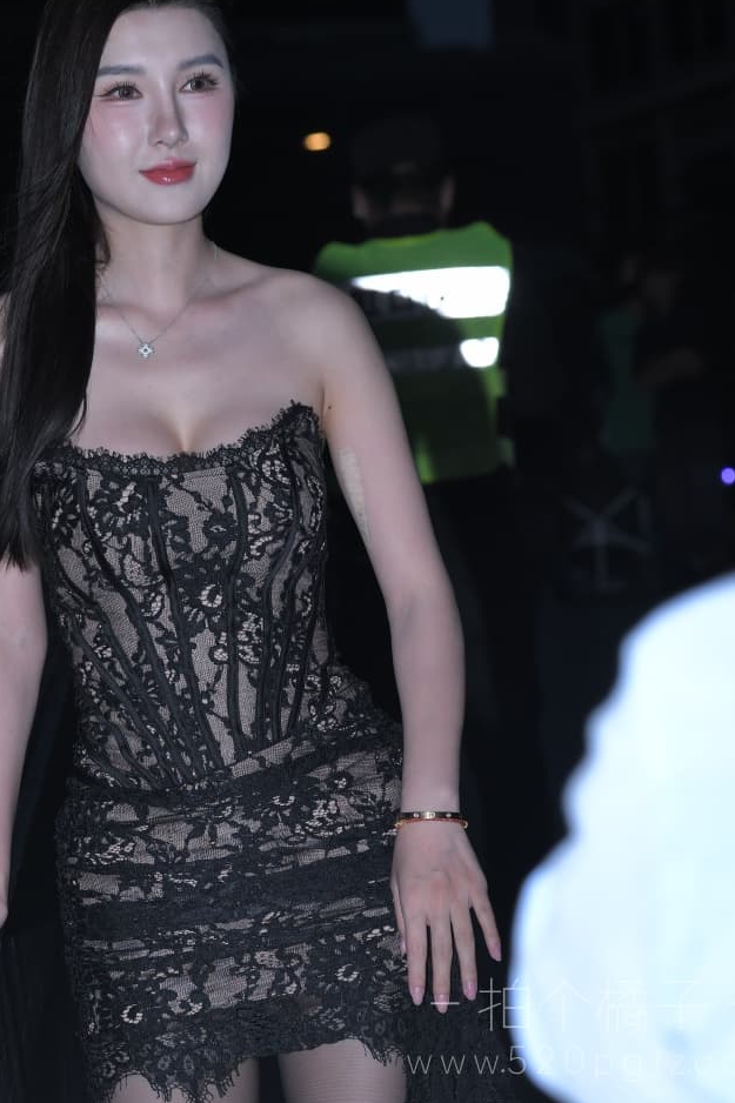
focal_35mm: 165
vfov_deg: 12.4
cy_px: 970
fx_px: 5055
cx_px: 148
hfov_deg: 8.3
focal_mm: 86
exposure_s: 1/250
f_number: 5.6
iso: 320
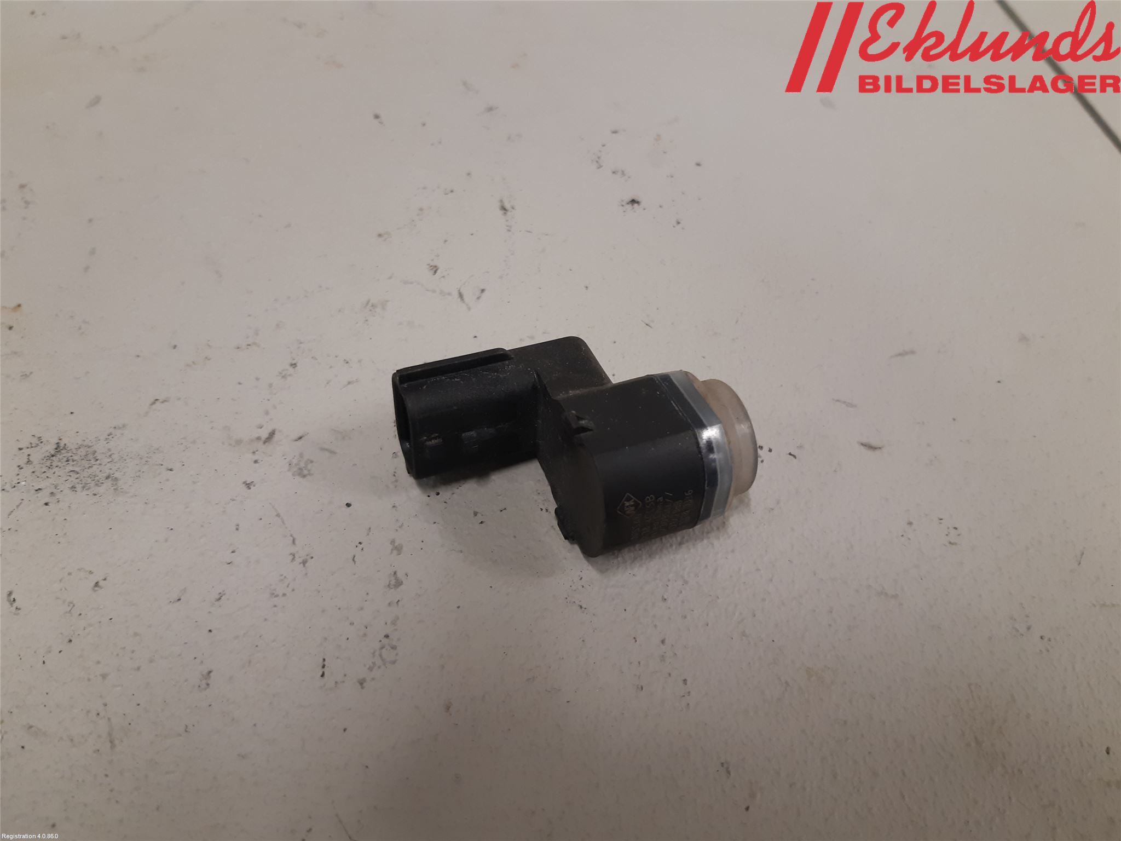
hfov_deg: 67.3
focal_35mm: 26
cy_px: 420
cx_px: 560
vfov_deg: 53.1
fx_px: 842
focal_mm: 3.93
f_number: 1.7
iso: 125
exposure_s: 1/50
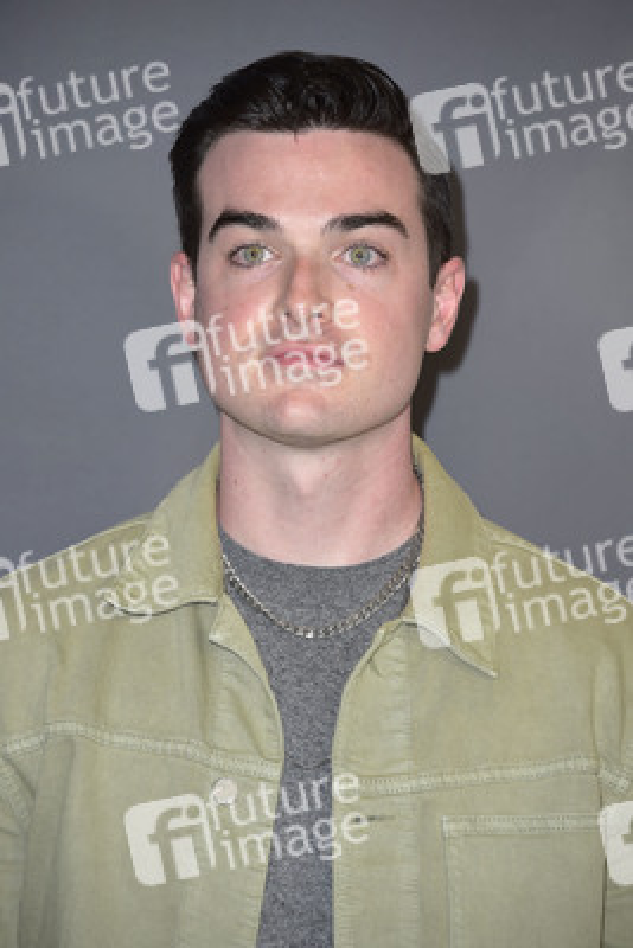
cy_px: 474
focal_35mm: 230
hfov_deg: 6.0
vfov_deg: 8.9
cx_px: 316
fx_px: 6061
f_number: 6.3
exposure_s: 1/250
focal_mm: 230
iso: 400
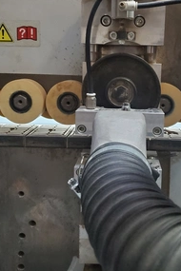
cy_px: 96
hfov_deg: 34.7
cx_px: 121
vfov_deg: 50.0
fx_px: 287
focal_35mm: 38
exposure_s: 1/40
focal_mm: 4.3
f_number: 1.5
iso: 640
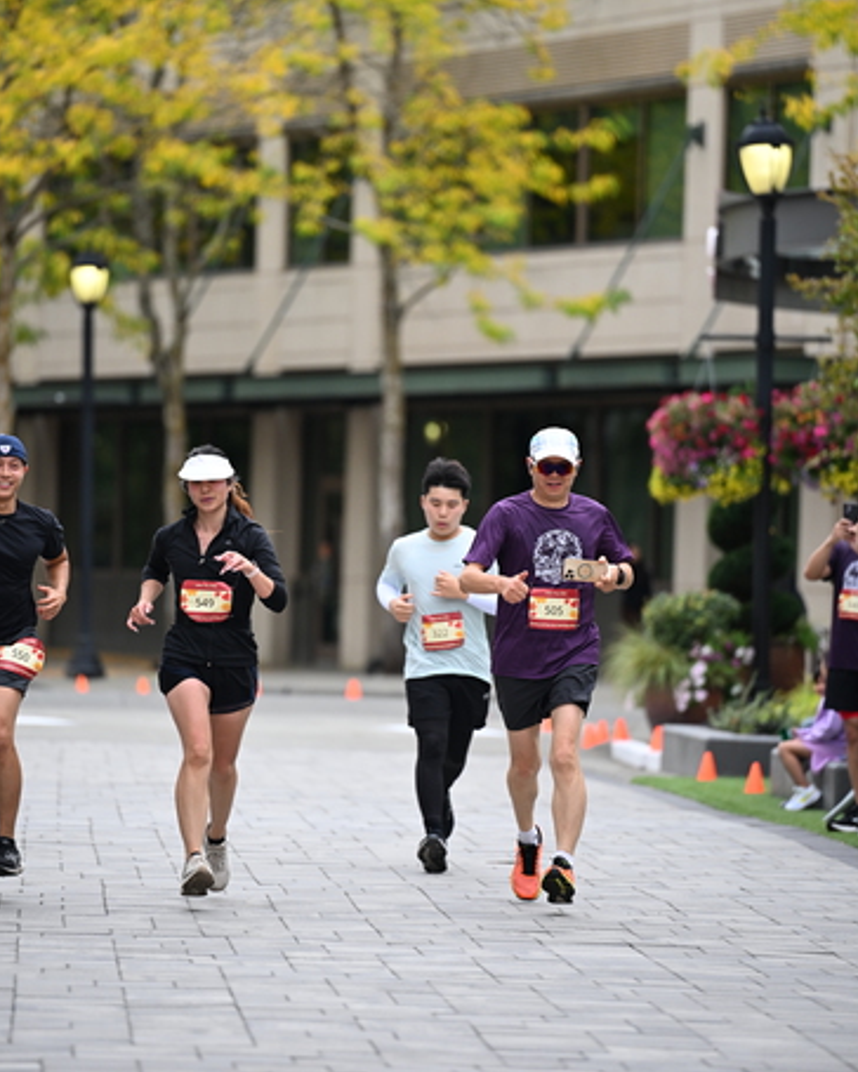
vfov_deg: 8.5
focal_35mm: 227
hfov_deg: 6.8
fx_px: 7205
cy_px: 497
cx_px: 428
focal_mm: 200
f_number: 2.8
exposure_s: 1/2500
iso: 640
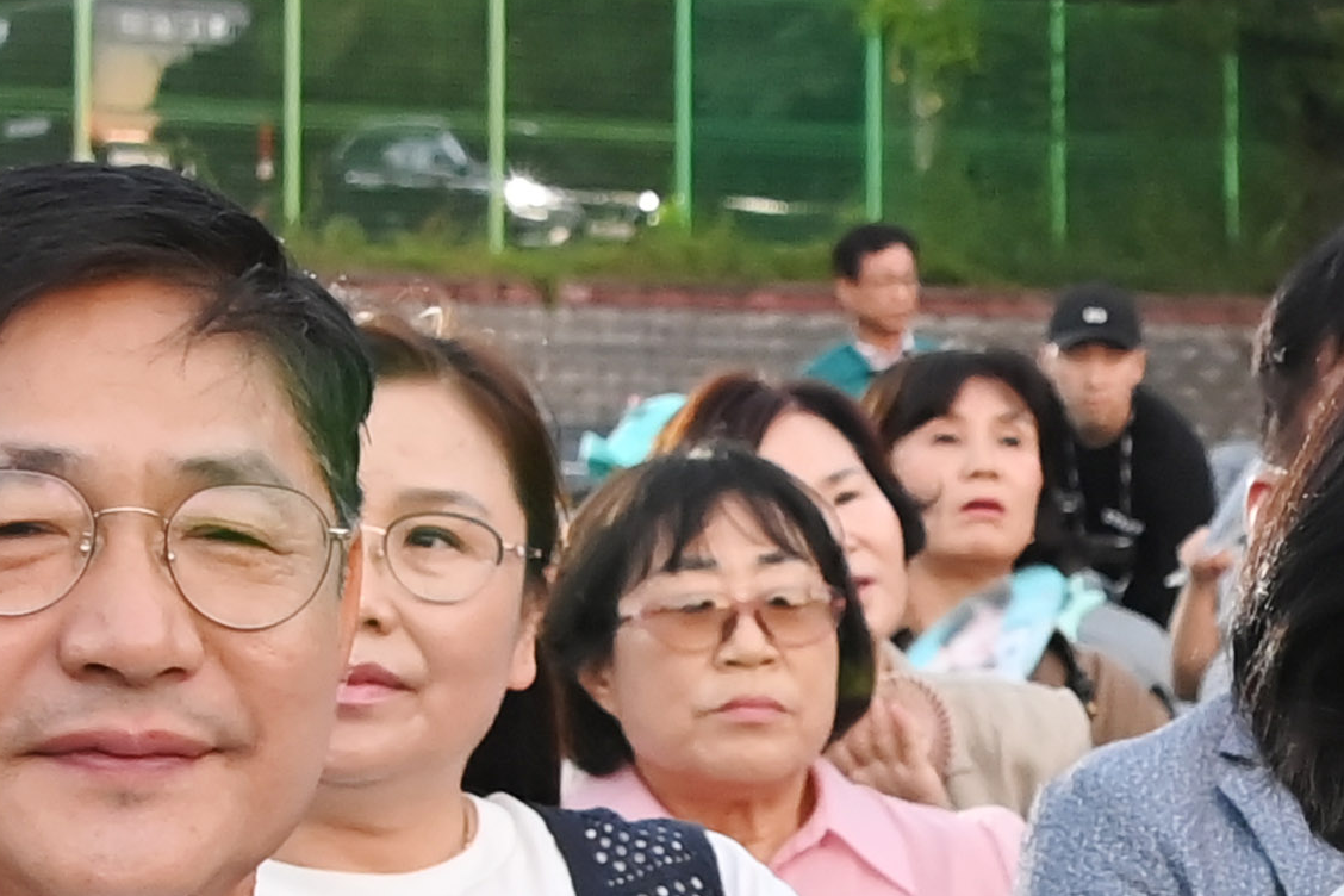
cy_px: 1385
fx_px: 5898
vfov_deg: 8.5
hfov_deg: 12.3
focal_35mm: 158
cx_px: 2071
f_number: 6.3
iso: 2500
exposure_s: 1/250
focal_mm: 32
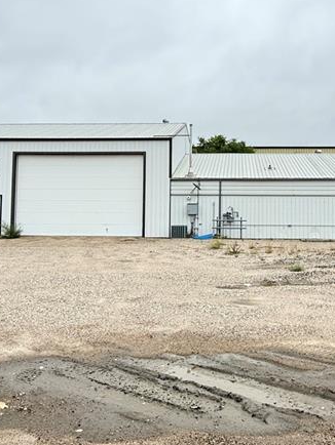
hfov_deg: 42.6
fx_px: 425
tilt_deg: +3.9
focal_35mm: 33
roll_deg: -0.2
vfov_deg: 55.1
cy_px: 190
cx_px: 216
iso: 50
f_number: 2.2
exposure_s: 1/247
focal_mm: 2.22
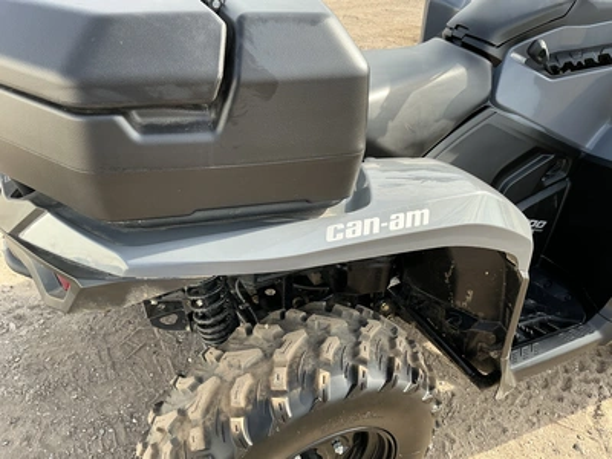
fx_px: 495
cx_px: 306
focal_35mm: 28
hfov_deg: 63.4
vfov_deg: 49.7
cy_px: 230
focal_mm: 3
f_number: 1.8
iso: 25
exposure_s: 1/251
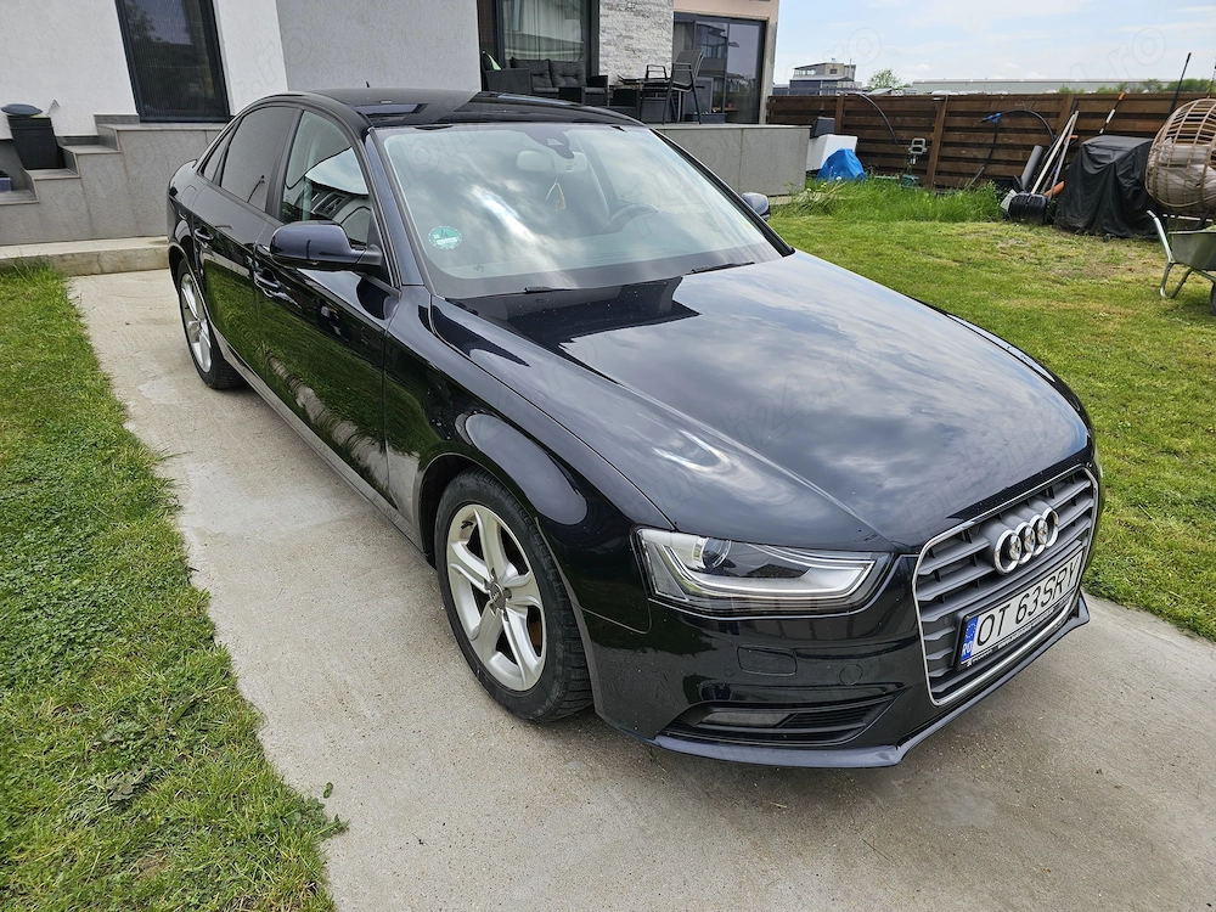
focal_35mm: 23
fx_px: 808
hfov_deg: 73.9
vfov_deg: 58.9
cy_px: 456
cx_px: 608
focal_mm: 6.3
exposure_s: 1/569
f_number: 1.7
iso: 10
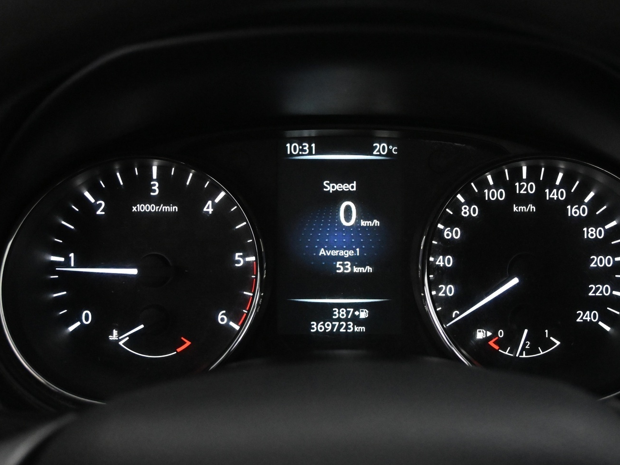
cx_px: 339
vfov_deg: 27.0
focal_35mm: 54
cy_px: 220
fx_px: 967
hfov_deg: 35.5
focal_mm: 30
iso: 6400
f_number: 4.8
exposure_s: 1/80
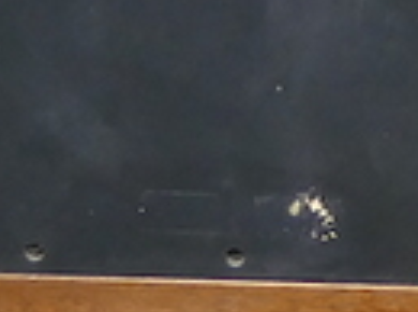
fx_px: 3929
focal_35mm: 326
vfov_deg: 4.3
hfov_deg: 6.0
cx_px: 685
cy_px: -704
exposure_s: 1/2.5
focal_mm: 7.8
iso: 200
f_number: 3.9
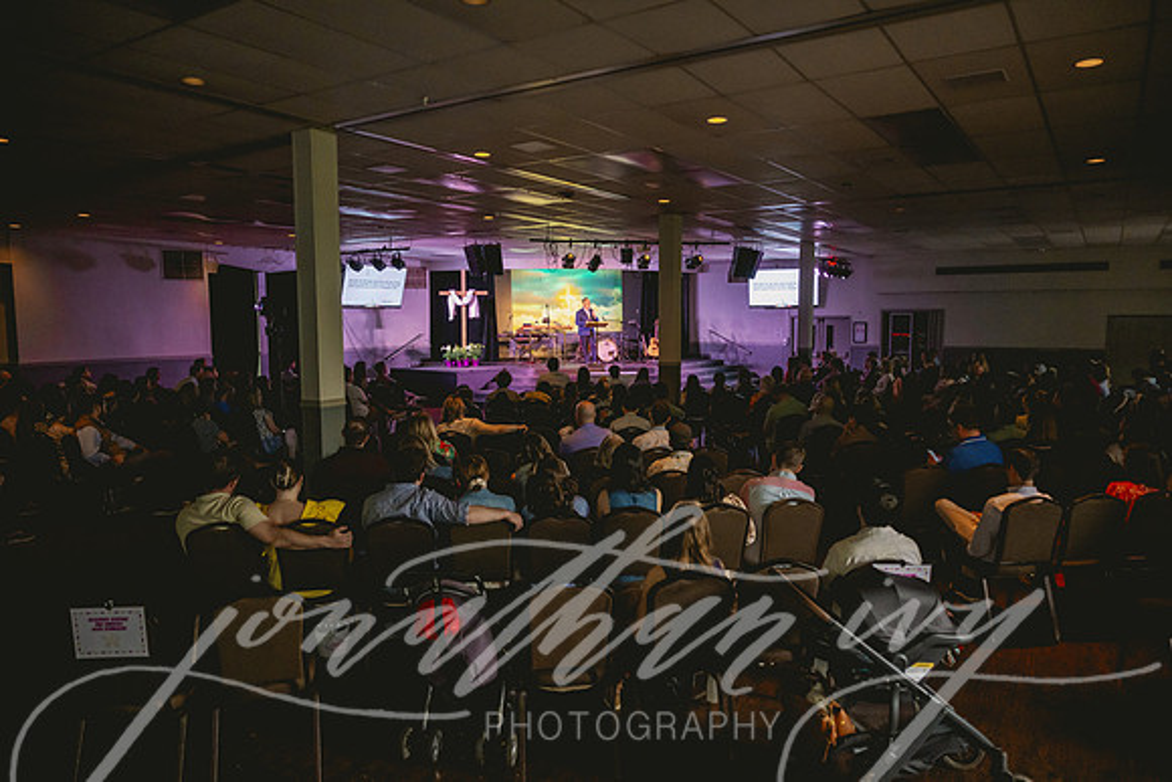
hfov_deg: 73.7
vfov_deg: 53.2
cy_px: 391
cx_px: 586
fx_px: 781
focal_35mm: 24
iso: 2500
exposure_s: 1/320
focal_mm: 24
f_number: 2.8
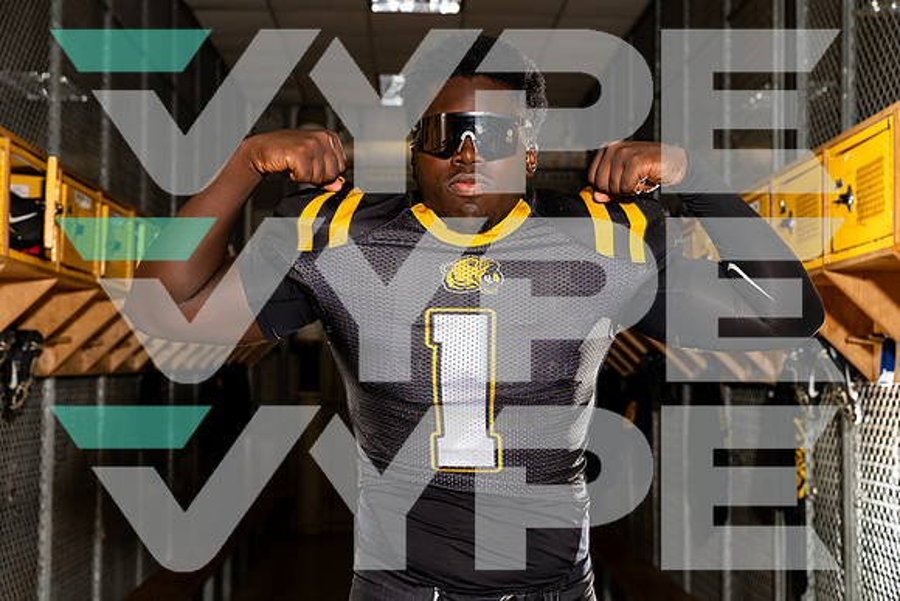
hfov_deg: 37.5
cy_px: 300
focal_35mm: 53
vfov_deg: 25.5
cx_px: 450
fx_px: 1325
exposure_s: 1/250
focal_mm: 53
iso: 200
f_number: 5.6
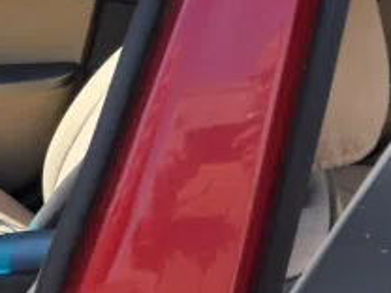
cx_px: -175
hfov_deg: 20.5
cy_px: 314
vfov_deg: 17.2
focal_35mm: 83
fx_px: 938
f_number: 1.8
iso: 50
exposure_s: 1/266
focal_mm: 4
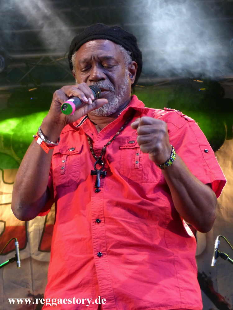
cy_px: 155
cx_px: 116
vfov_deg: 19.3
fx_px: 915
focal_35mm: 102
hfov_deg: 14.5
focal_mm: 18.3
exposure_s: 1/60
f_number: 2.8
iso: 320
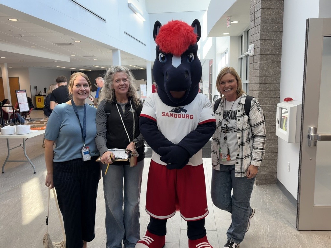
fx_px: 249
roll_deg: +2.0
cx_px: 166
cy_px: 124
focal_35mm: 26
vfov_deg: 53.1
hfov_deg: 67.3
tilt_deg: -7.8
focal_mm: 5.96
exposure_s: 1/188
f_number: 1.6
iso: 64
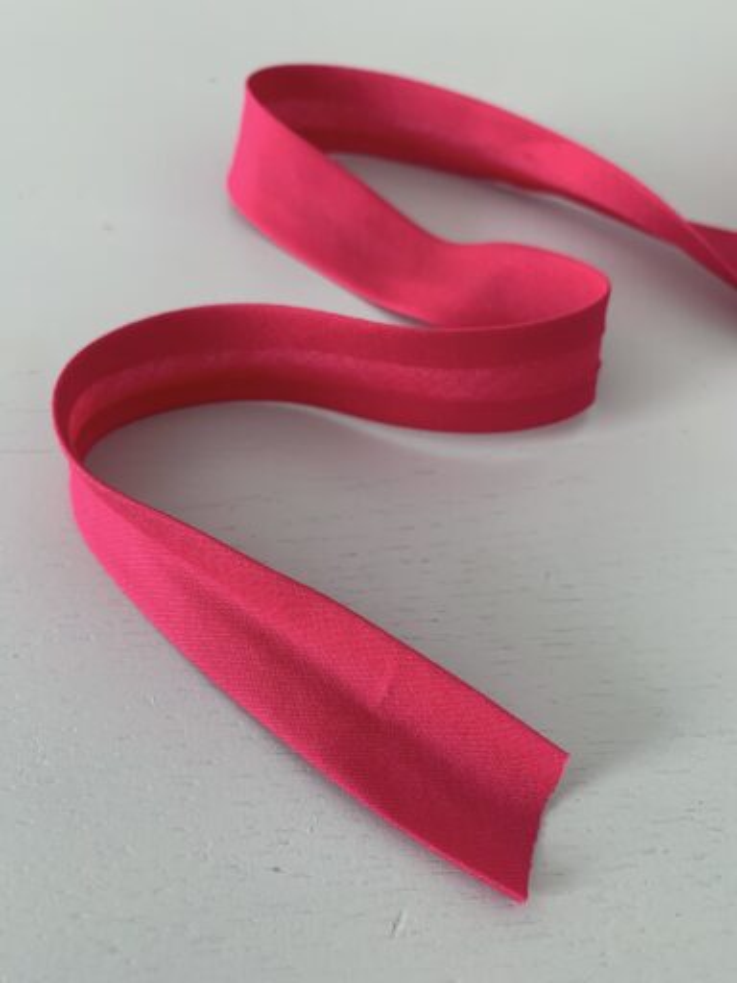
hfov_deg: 53.1
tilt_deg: -52.8
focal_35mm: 26
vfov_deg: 67.3
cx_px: 368
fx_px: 738
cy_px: 492
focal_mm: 4.25
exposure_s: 1/121
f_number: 1.8
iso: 50
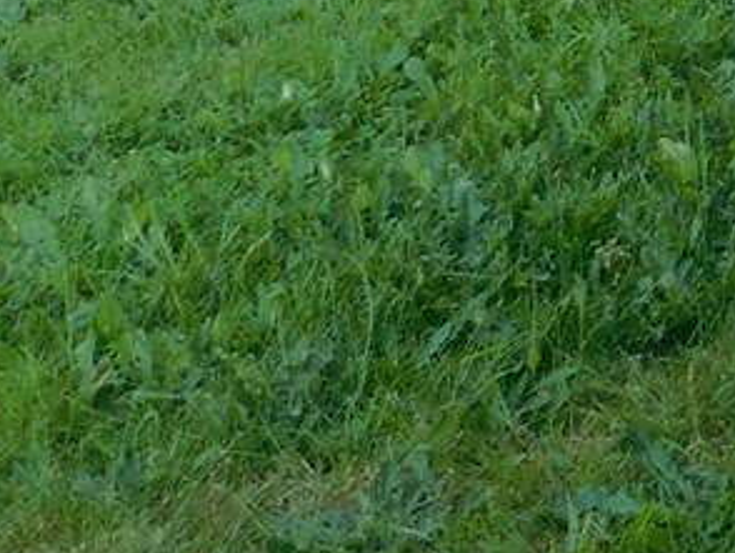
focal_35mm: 125
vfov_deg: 10.3
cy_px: -781
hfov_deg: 12.7
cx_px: 1700
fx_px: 2656
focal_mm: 4
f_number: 3
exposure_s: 1/125
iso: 125
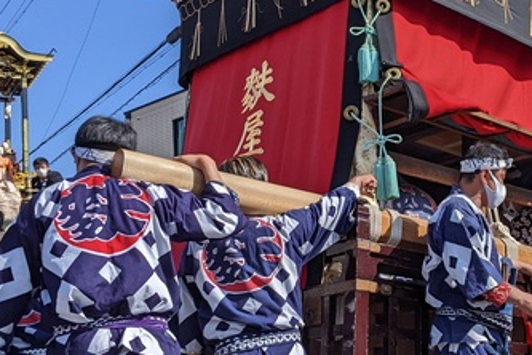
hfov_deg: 33.4
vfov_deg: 23.0
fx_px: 872
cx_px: 380
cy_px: 180
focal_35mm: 59
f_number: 1.8
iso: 52
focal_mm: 4.44
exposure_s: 1/3356
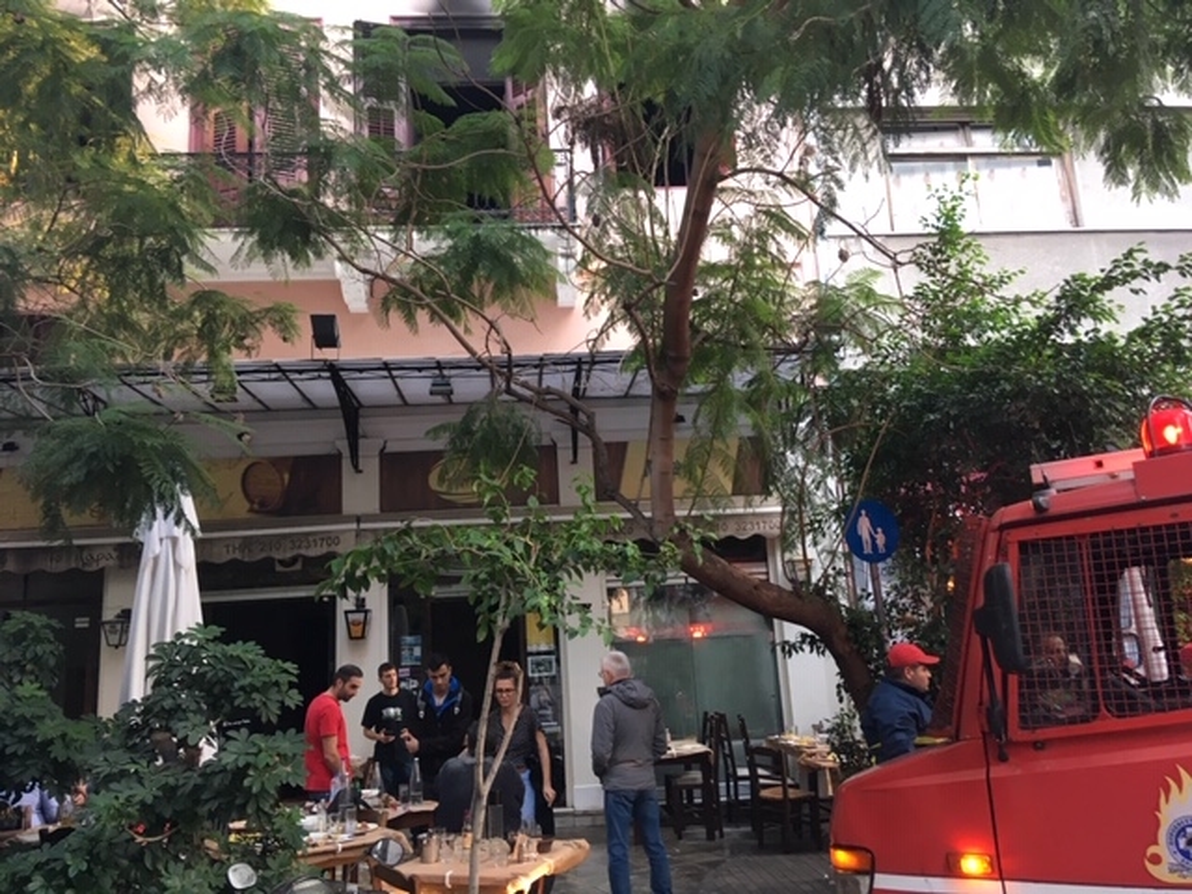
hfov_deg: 61.7
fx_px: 999
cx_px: 596
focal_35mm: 29
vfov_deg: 48.2
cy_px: 447
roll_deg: +2.6
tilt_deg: +11.6
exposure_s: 1/33
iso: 80
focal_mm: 4.15
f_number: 2.2
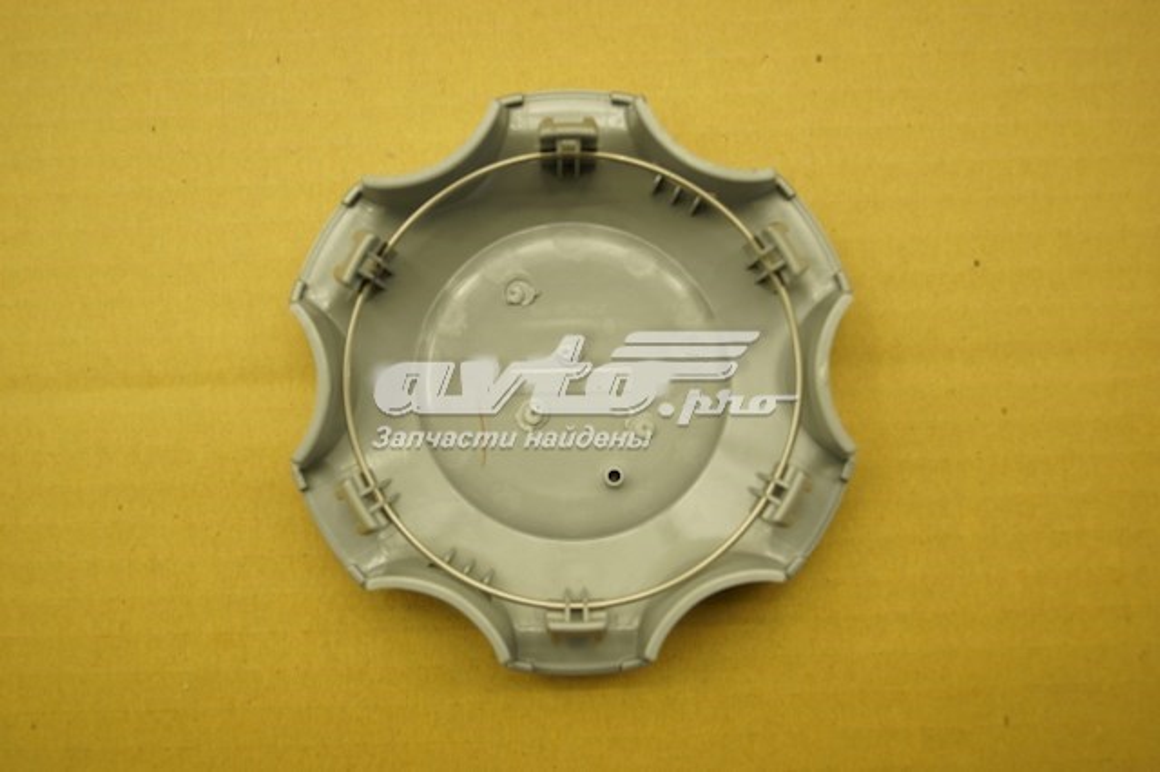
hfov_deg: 49.6
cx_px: 580
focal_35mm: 39
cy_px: 386
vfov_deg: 34.2
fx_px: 1256
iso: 400
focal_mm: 26
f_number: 4.5
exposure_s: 1/40
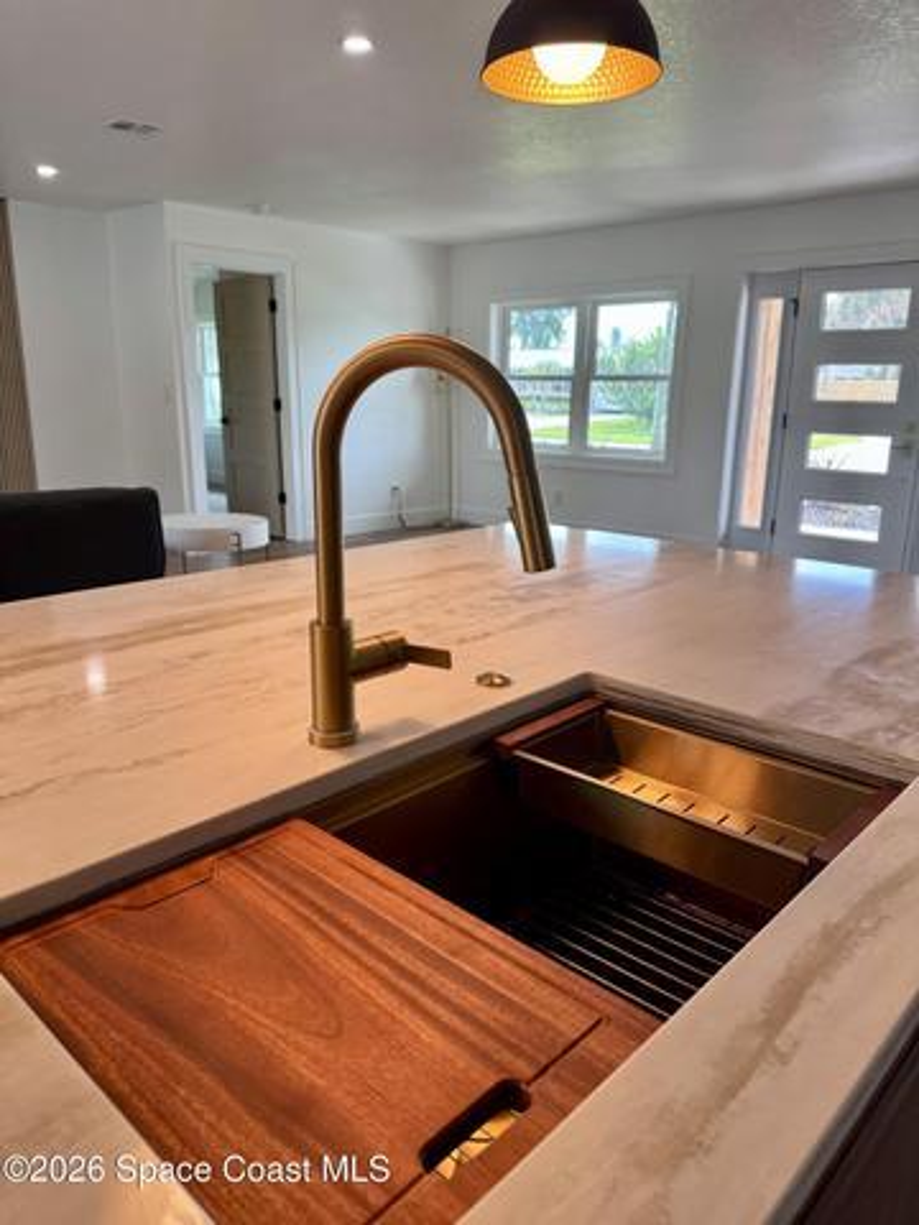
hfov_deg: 56.8
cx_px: 460
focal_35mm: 24
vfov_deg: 71.6
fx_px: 850
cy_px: 612
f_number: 1.78
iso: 80
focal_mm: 6.76
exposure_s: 1/120
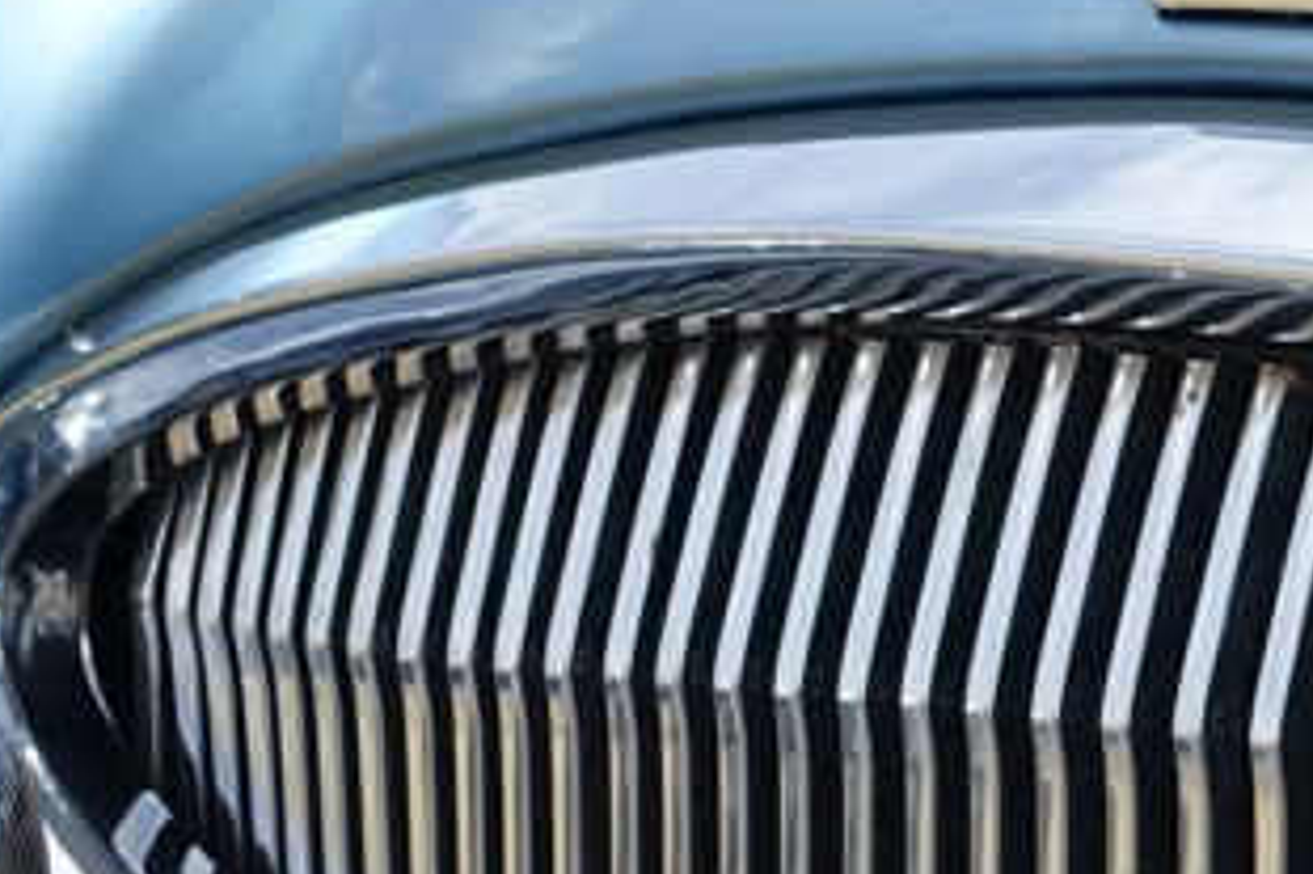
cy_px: 566
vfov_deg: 8.0
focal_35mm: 172
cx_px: 1972
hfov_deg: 11.5
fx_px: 6270
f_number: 4
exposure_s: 1/125
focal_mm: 12.06
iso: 125
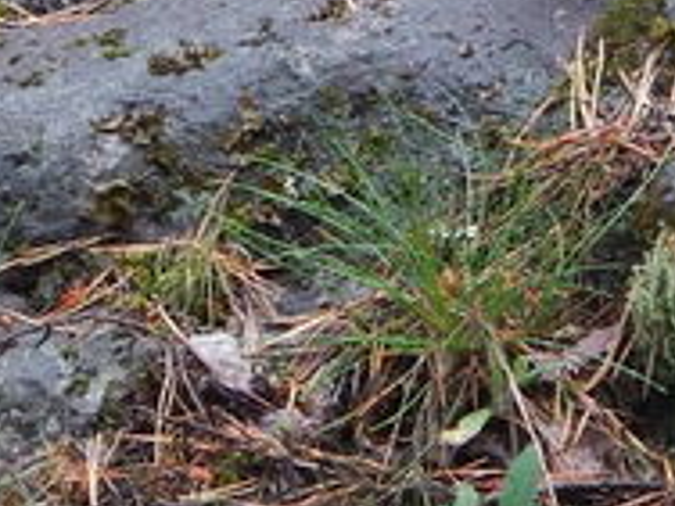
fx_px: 2905
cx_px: 334
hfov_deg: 13.3
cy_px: -205
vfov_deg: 9.7
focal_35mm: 149
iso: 125
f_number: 3.9
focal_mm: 5
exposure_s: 1/80
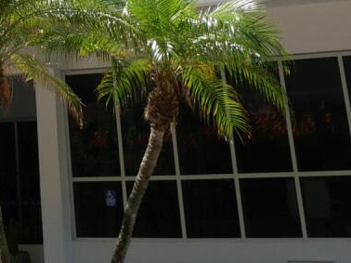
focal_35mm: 127
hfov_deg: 14.0
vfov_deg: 9.2
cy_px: -533
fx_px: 1287
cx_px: -256
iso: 200
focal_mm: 12
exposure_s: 1/400
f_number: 6.3
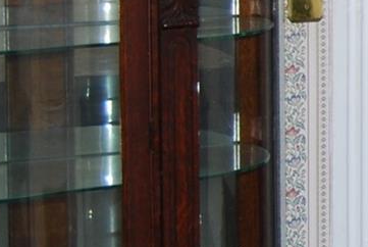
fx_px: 1915
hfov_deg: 9.8
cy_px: 5
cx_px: 865
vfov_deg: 7.3
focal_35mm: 187
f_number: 3.8
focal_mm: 22
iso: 200
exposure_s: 1/60
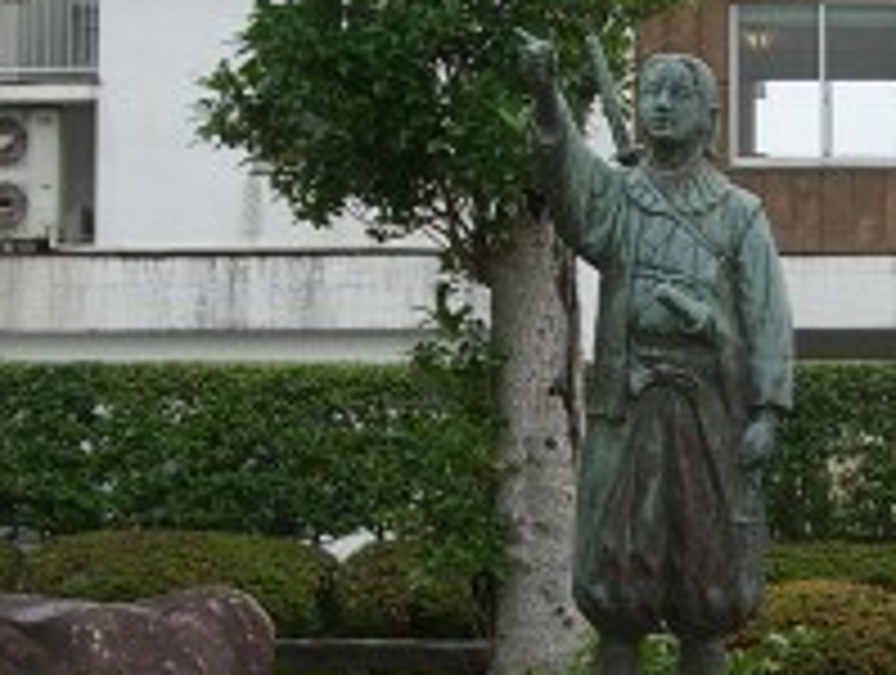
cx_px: 711
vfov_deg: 12.2
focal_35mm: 122
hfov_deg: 16.0
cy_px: 436
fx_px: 3164
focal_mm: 6.2
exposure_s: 1/320
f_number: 4.3
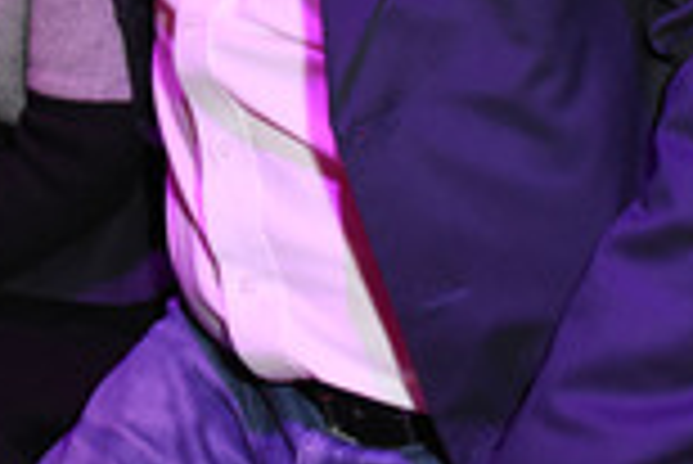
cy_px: -207
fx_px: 1522
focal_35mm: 79
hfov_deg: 25.0
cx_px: 83
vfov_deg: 16.0
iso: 3200
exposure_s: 1/60
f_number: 6.3
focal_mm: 18
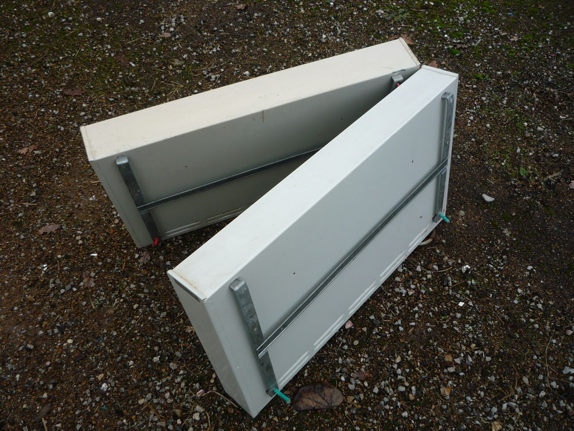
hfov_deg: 60.0
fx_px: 497
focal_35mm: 30
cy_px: 216
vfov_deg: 46.8
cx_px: 287
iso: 100
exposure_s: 1/125
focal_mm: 5.2
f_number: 4
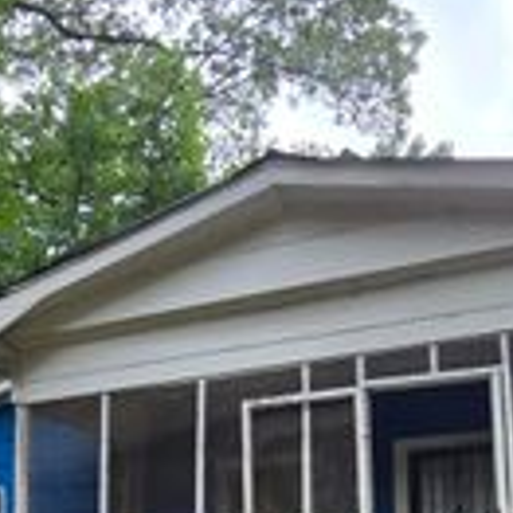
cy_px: 613
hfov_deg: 38.3
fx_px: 738
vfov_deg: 32.0
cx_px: 258
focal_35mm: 44
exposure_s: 1/60
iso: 64
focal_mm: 2.2
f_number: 2.2
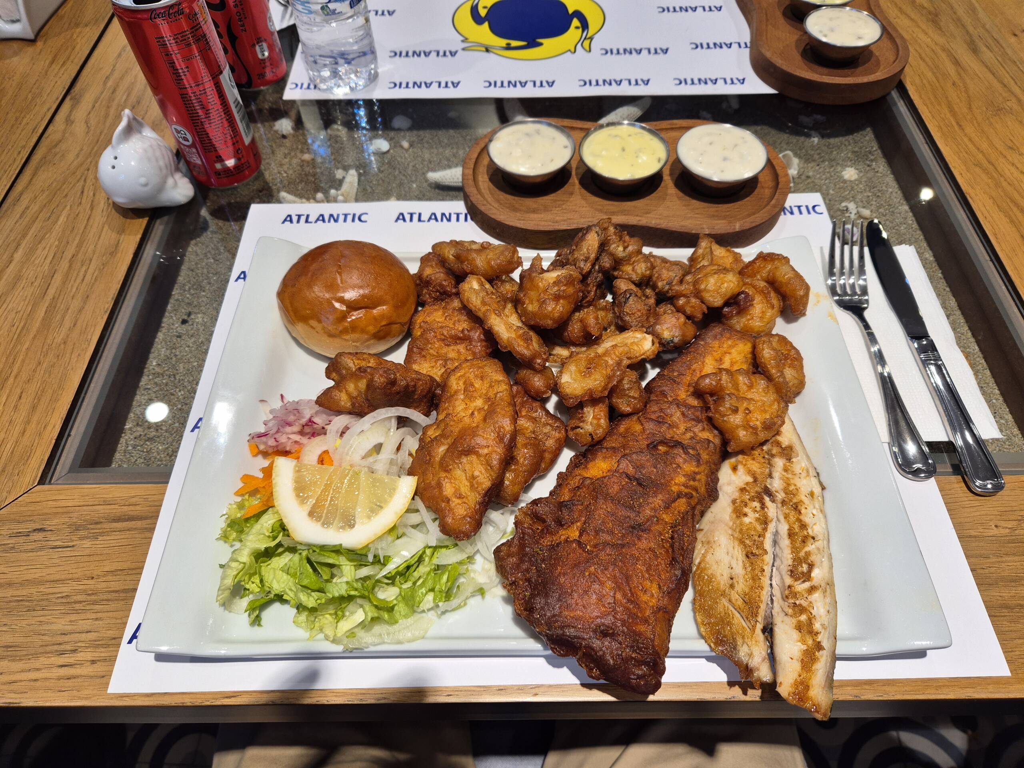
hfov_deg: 73.9
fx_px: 680
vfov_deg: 58.9
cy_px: 384
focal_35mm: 23
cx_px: 512
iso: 64
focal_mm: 5.4
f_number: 1.8
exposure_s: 1/100
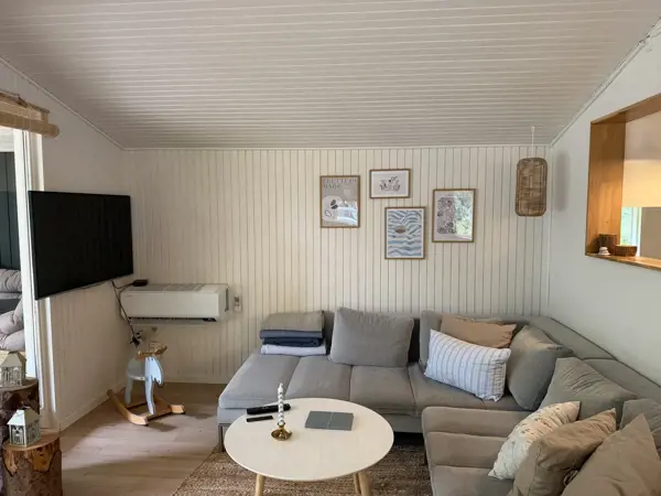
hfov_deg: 71.6
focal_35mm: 24
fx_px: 458
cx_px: 330
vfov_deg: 56.8
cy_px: 248
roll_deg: +0.7
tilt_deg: -5.2
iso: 320
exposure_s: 1/60
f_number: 1.78
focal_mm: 6.76
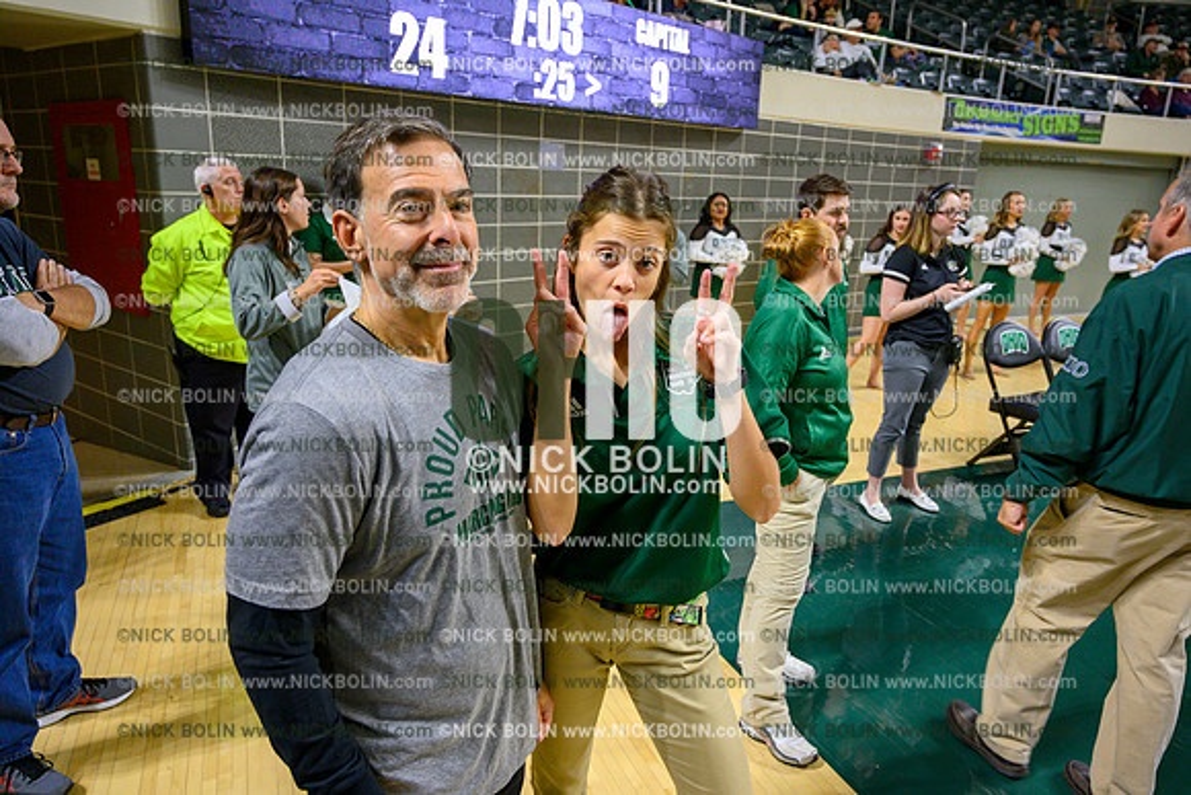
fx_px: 794
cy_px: 398
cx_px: 596
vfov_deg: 53.2
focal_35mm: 24
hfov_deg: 73.7
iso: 3200
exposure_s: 1/200
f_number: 4.5
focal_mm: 24
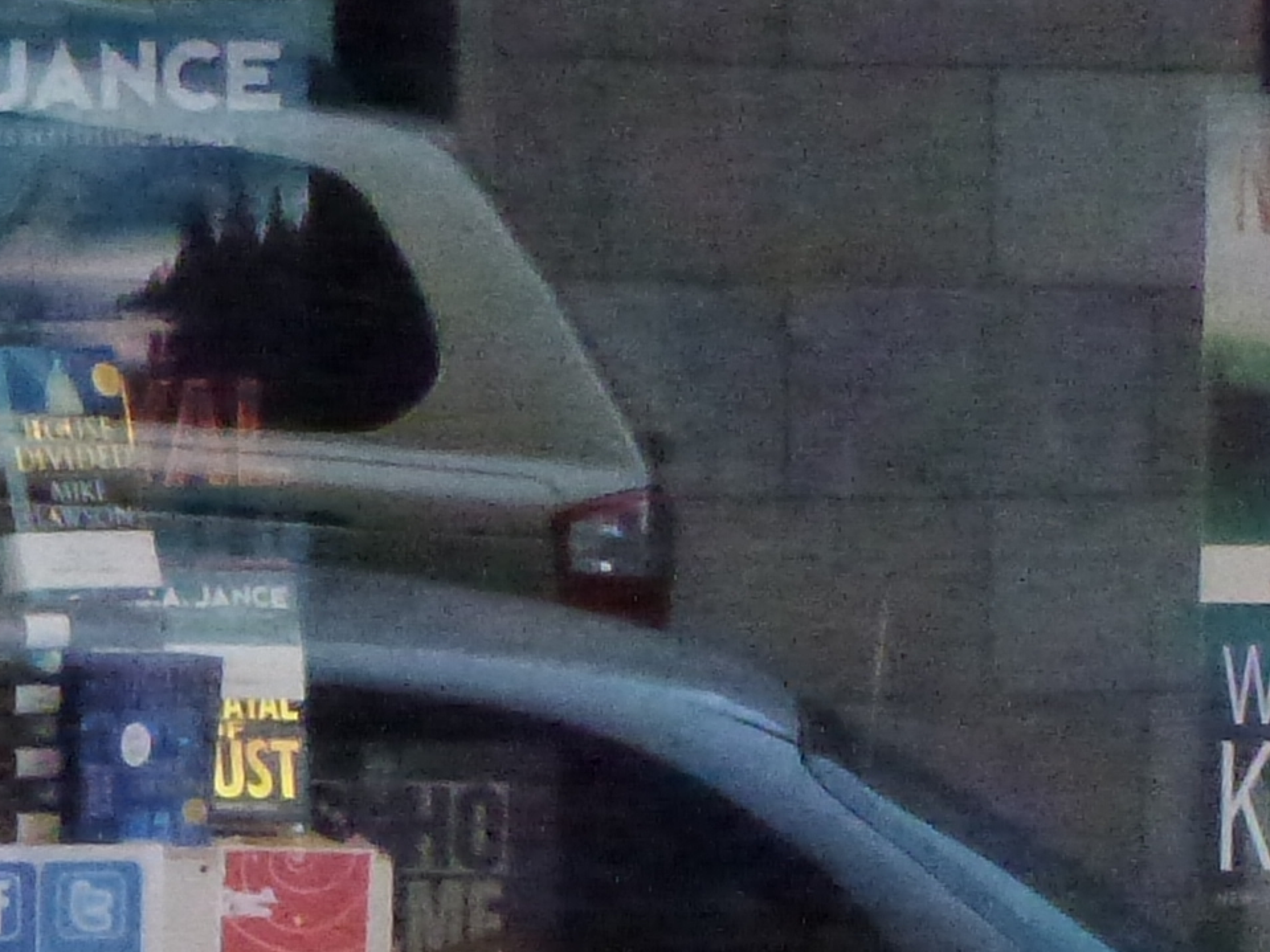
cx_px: 2258
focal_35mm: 545
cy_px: 45
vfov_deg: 2.7
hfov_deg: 3.6
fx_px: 19993
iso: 1250
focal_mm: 21.7
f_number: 5.1
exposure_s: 1/80
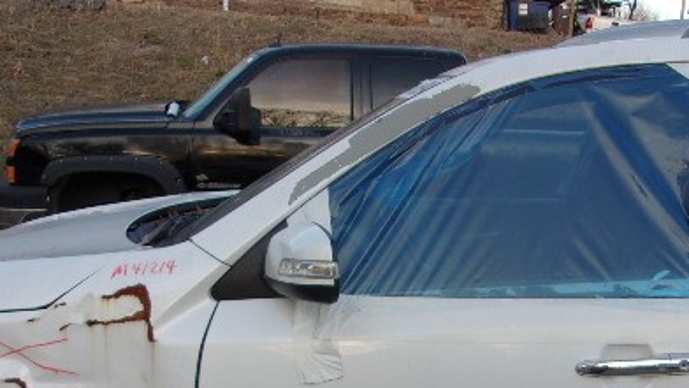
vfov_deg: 24.3
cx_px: 406
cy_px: 342
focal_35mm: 48
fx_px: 877
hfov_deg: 42.7
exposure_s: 1/85
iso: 80
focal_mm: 4.9
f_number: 3
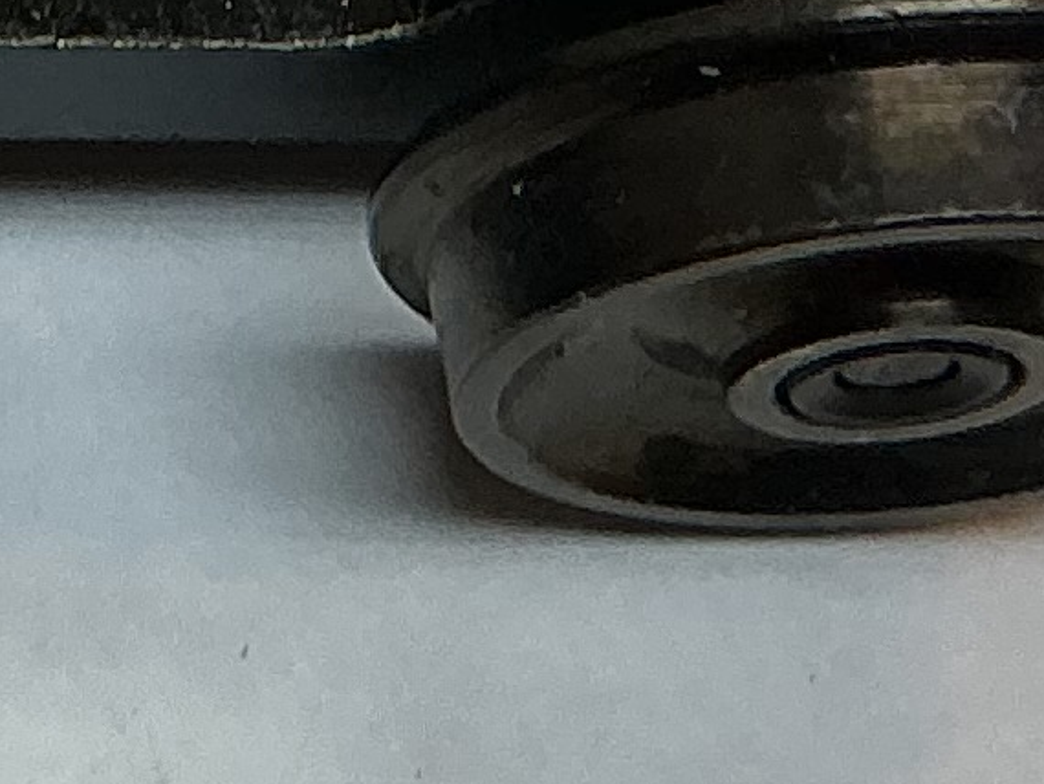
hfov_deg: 9.2
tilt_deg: -58.4
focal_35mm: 205
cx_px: -821
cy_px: -1123
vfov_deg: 6.8
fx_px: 6185
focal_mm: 3
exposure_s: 1/100
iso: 25
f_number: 1.8
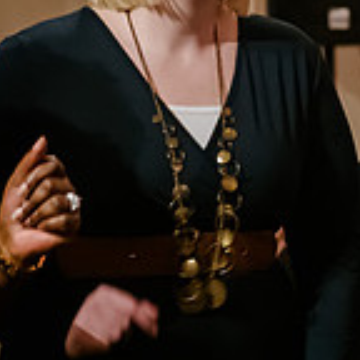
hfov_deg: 7.1
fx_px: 2871
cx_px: 377
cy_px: -53
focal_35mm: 244
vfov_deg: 7.1
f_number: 2.8
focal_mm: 56
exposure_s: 1/100
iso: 5000
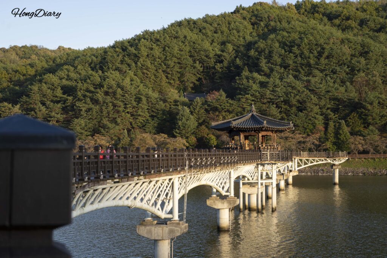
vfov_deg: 22.6
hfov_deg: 33.4
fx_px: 645
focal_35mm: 60
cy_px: 129
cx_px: 194
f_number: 8
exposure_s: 1/80
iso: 100
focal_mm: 60
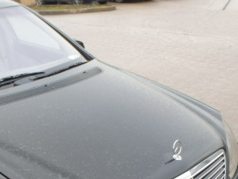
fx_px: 392
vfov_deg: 24.9
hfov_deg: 32.6
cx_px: 38
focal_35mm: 57
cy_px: 162
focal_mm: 5
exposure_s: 1/50
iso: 200
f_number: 3.9
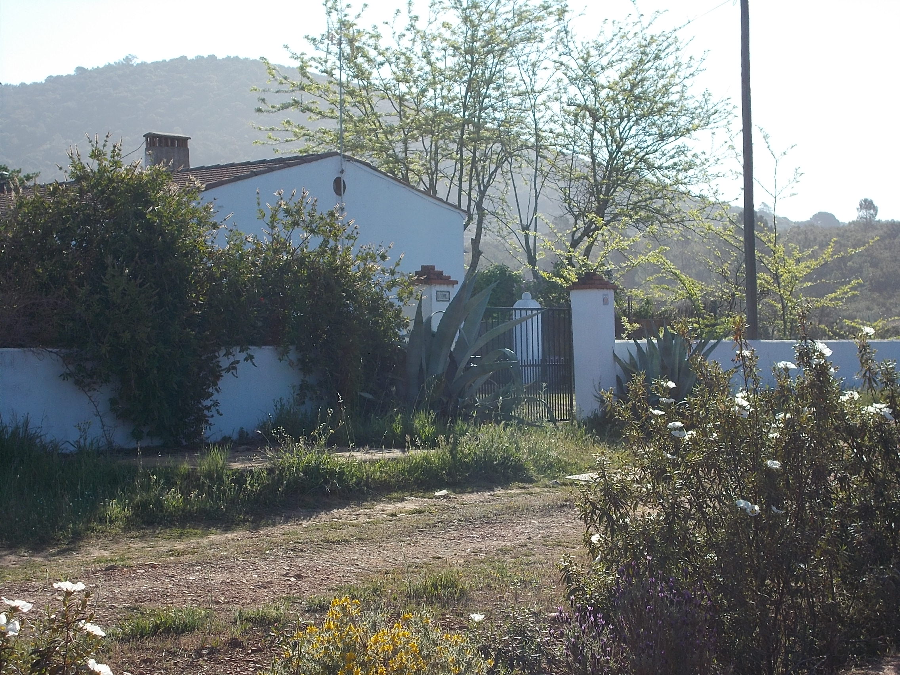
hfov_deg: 25.7
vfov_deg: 19.4
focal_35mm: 76
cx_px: 450
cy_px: 338
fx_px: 1976
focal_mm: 13.5
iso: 80
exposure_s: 1/320
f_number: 5.8
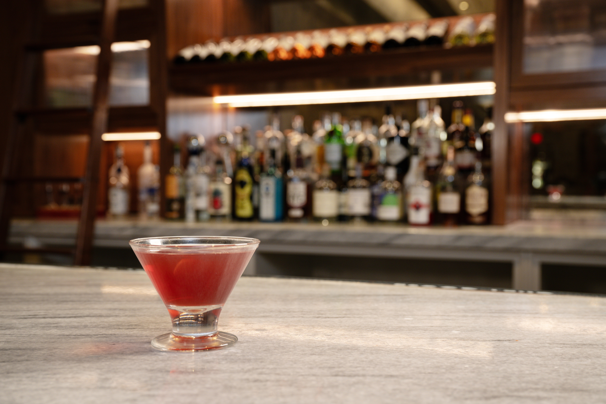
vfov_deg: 31.2
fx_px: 724
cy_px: 202
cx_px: 303
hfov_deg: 45.4
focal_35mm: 43
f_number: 5.6
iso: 400
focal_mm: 43
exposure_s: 1/50
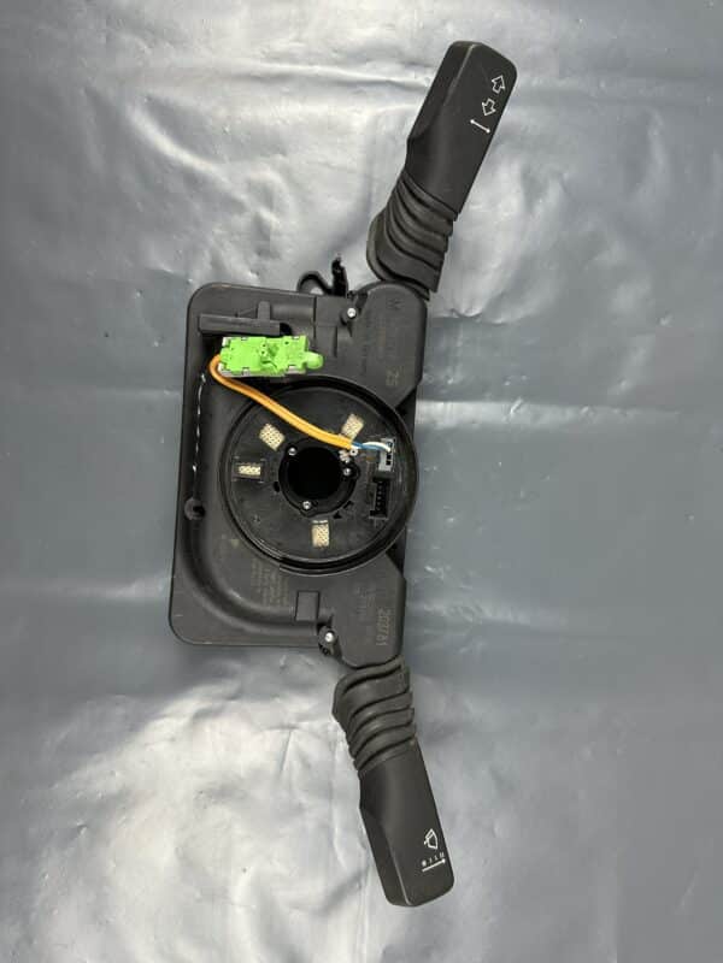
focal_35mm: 24
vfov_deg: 71.6
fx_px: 668
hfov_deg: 56.8
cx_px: 362
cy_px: 482
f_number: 1.78
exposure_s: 1/100
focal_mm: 6.86
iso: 160
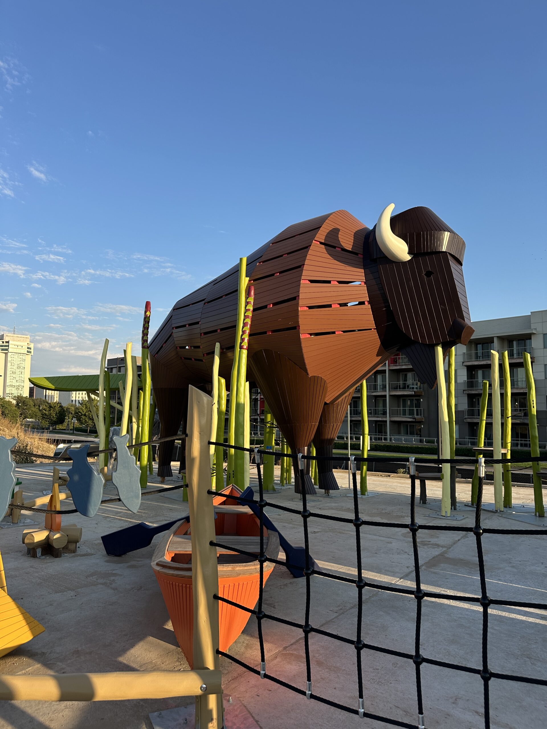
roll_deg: -0.2
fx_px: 506
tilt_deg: +5.5
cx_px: 274
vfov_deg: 71.6
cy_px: 364
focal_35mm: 24
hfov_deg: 56.8
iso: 80
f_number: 1.78
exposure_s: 1/1692
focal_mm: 6.86
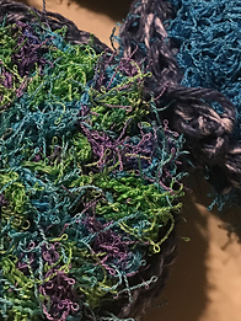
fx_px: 659
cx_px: 63
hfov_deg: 20.6
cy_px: 65
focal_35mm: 71
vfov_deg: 26.9
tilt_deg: -53.3
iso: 125
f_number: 2.2
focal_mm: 4.15
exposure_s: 1/30
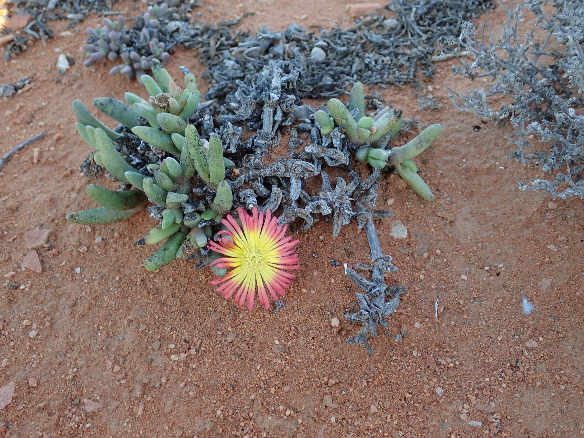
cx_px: 292
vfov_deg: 40.7
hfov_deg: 52.6
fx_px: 590
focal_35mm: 35
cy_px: 219
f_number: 2.6
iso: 100
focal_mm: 6.42
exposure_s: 1/60
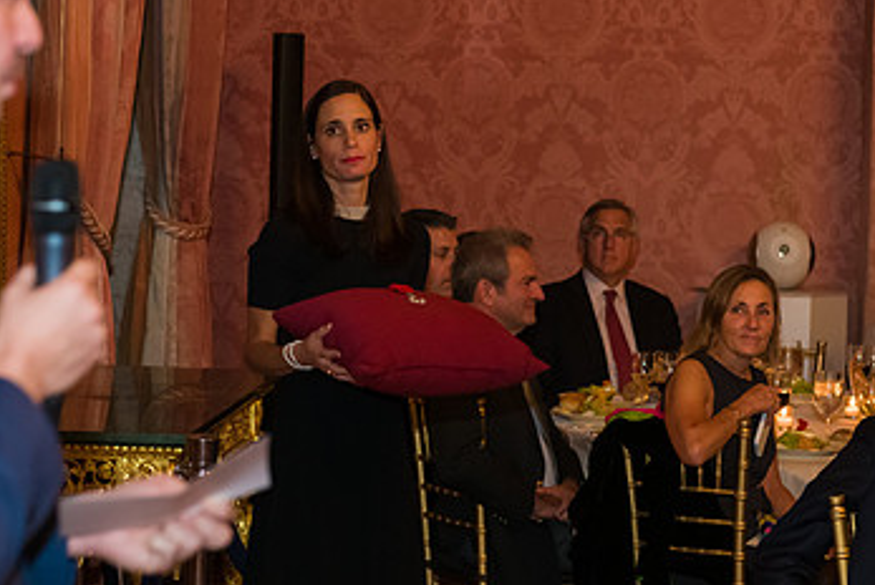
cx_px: 345
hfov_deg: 17.5
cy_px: 185
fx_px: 2846
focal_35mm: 117
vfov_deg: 11.7
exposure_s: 1/100
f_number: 4
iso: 3200
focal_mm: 70
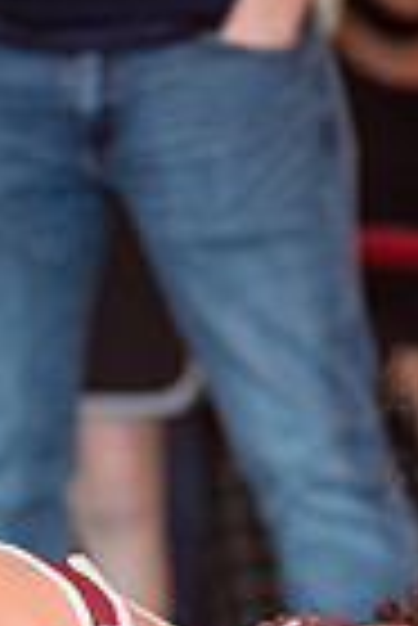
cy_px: 849
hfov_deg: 2.6
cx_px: 400
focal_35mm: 521
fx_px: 9051
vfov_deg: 3.9
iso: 400
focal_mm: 125
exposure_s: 1/400
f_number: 3.5
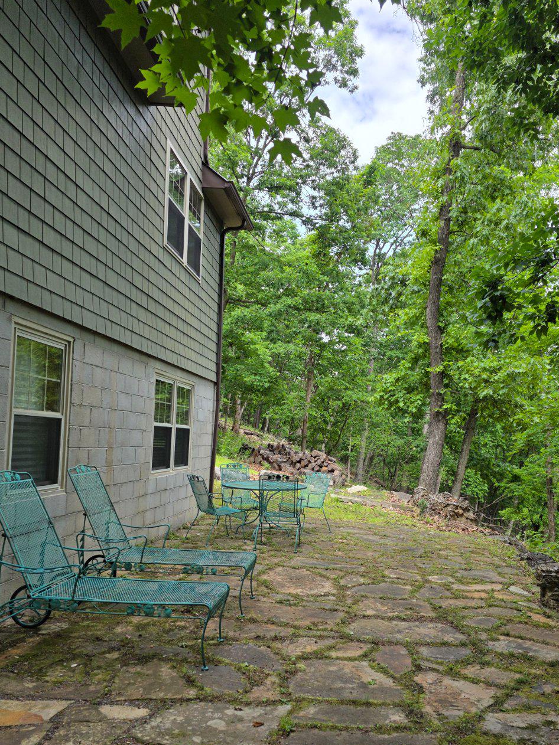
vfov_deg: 63.1
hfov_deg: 49.7
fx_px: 603
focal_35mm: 28
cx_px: 303
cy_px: 431
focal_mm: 6.3
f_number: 1.7
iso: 40
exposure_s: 1/359
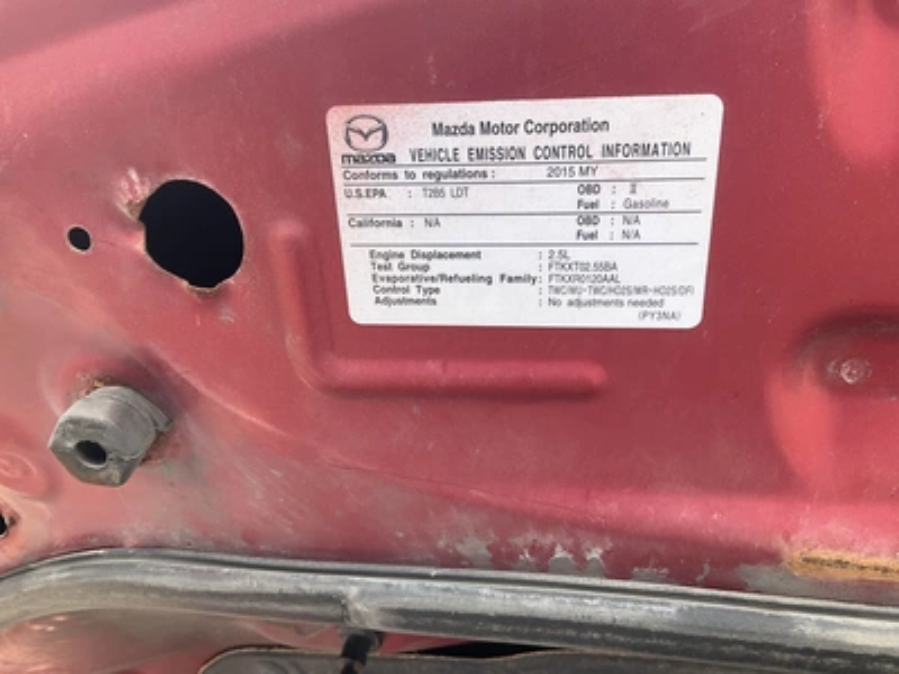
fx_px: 753
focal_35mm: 29
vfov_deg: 48.2
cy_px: 337
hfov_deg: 61.7
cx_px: 450
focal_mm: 3
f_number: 1.8
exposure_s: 1/166
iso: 20
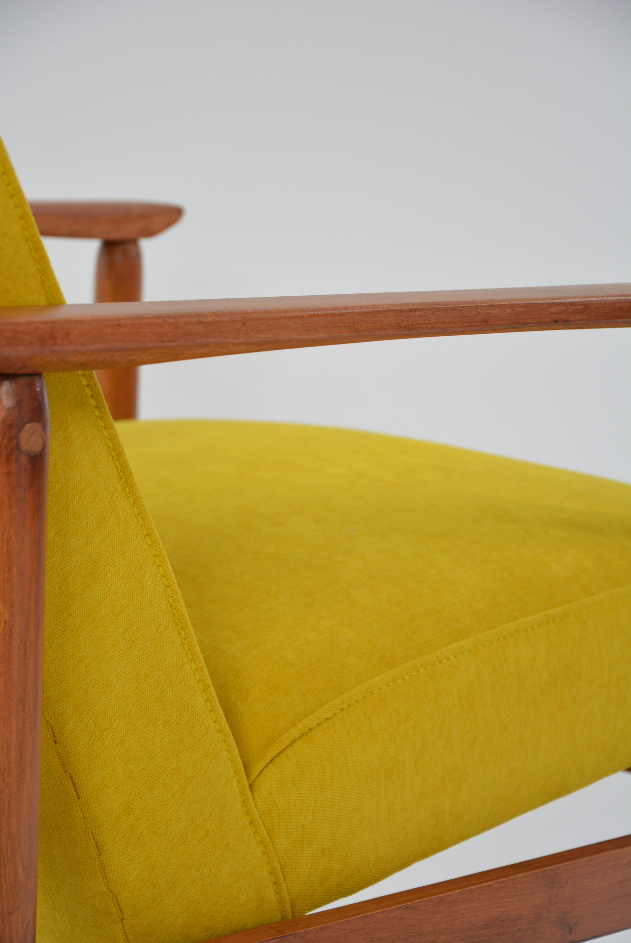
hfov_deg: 12.2
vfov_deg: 18.2
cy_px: 472
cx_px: 316
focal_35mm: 112
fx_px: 2952
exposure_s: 1/125
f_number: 5.6
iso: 720
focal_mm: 75
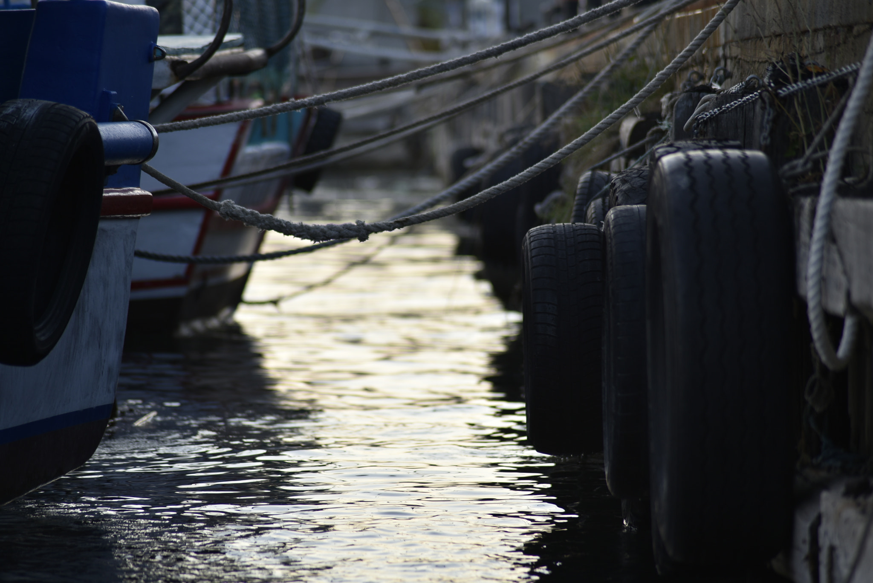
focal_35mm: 210
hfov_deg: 9.8
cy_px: 292
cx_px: 436
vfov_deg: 6.5
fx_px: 5094
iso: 100
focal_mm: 210
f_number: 4.8
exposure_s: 1/160
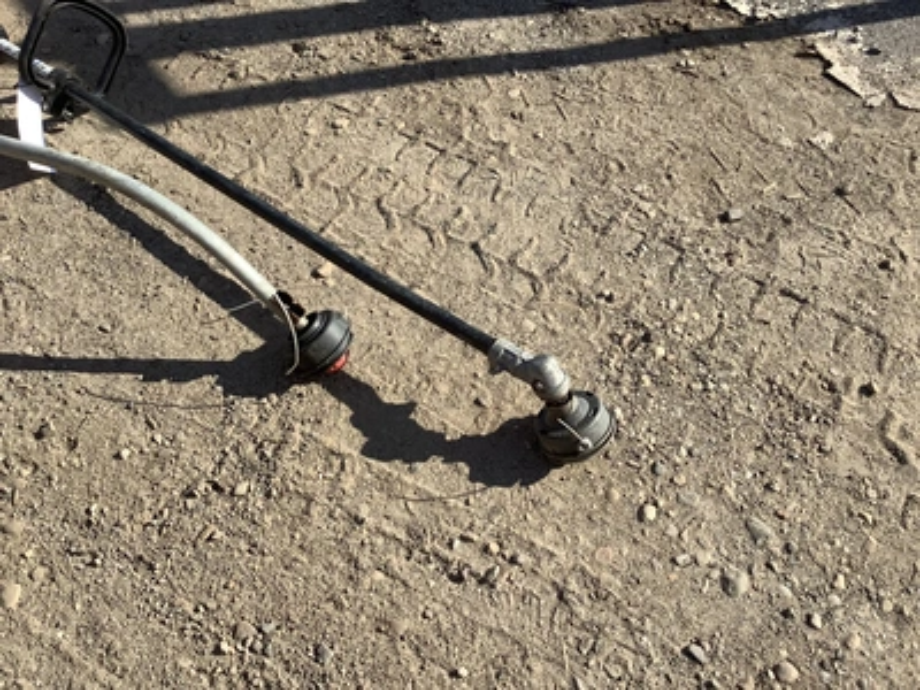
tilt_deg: -55.7
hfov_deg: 58.4
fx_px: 824
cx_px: 460
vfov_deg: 45.4
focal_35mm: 31
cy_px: 345
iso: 25
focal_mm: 3.3
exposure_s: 1/1148
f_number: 2.4
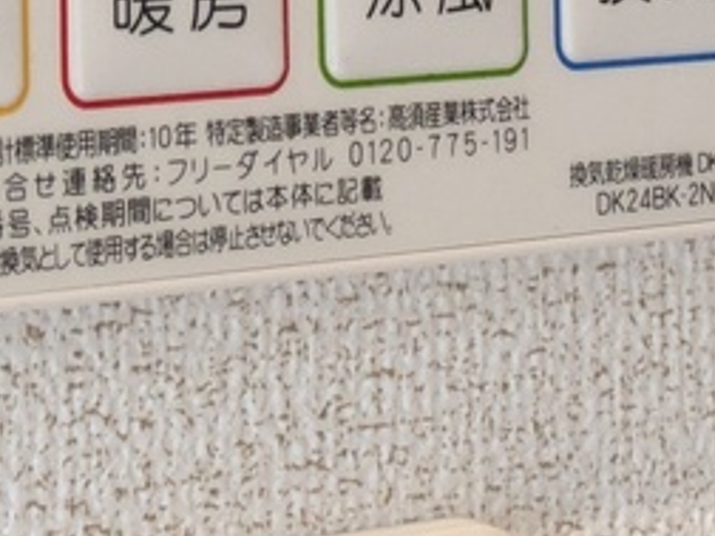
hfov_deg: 10.2
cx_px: 187
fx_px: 4007
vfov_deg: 7.5
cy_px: -306
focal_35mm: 194
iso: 266
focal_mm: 5.43
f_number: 1.89
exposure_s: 1/50
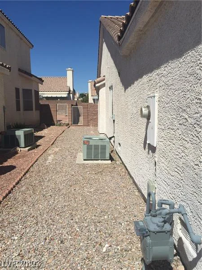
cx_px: 101
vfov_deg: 61.7
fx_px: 226
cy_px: 135
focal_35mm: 29
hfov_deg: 48.2
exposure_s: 1/4405
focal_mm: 4.15
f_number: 2.2
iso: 32
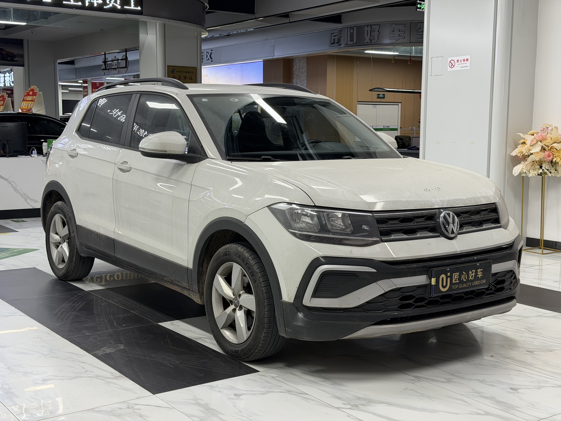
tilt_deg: -7.0
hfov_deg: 39.7
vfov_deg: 30.3
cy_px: 210
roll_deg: -1.0
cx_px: 280
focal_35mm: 48
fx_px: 778
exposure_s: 1/99
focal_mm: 6.76
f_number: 1.78
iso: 80
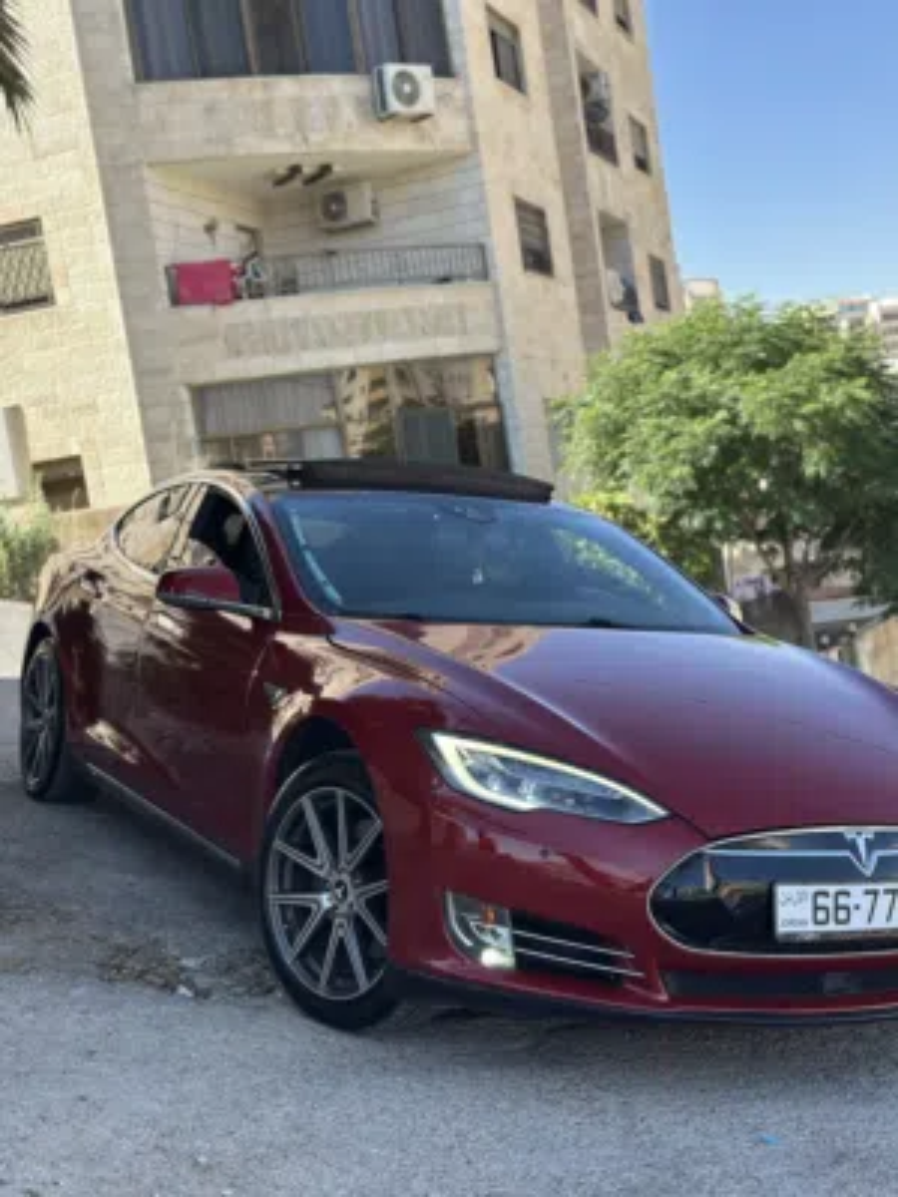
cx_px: 449
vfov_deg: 39.7
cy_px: 598
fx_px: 1660
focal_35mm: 48
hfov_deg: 30.3
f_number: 1.78
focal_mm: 6.86
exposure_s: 1/1395
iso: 80
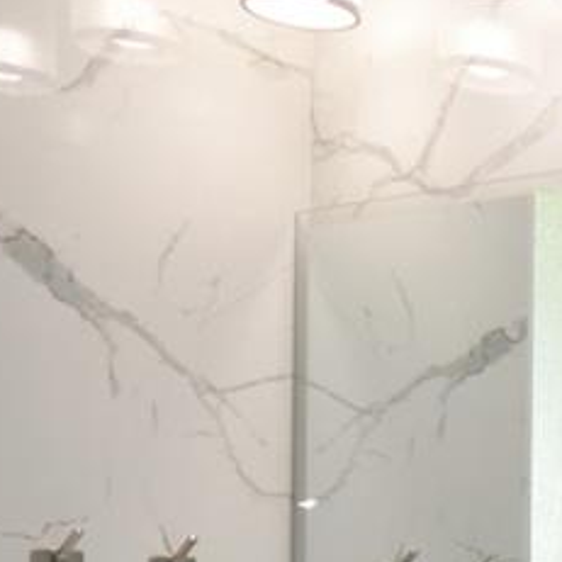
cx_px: 1170
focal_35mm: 88
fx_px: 1616
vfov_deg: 18.8
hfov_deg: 15.3
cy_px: 656
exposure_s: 1/125
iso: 200
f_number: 5.6
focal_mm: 10
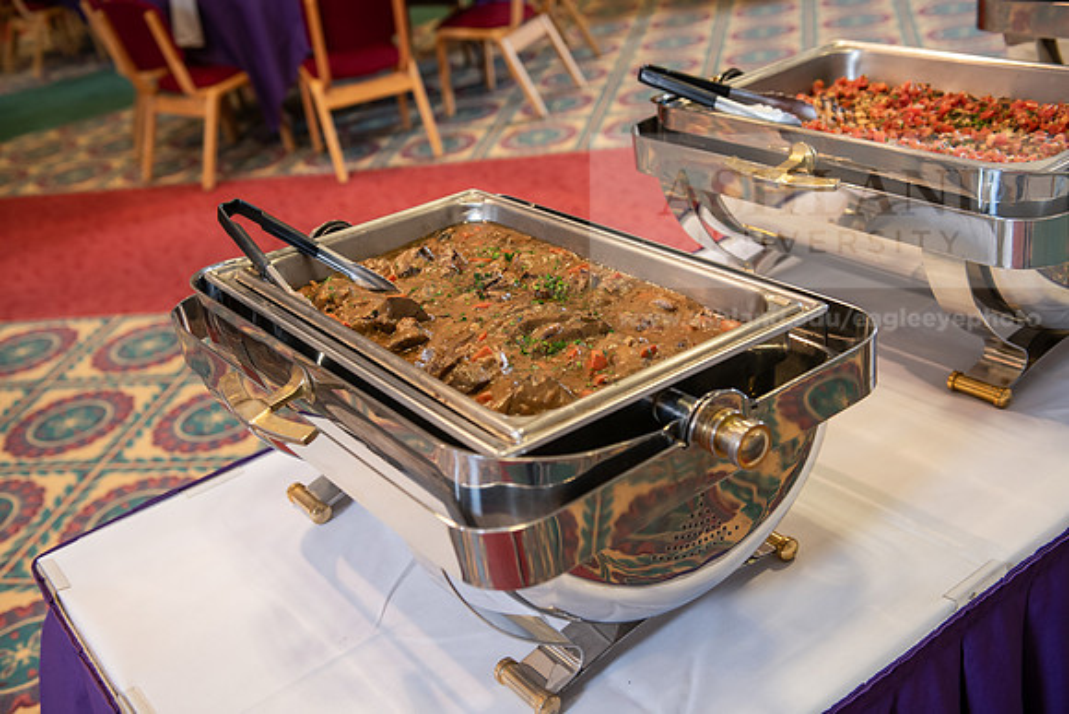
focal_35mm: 40
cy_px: 357
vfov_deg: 33.4
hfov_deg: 48.4
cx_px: 534
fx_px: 1188
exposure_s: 1/80
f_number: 3.5
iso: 500
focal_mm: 40
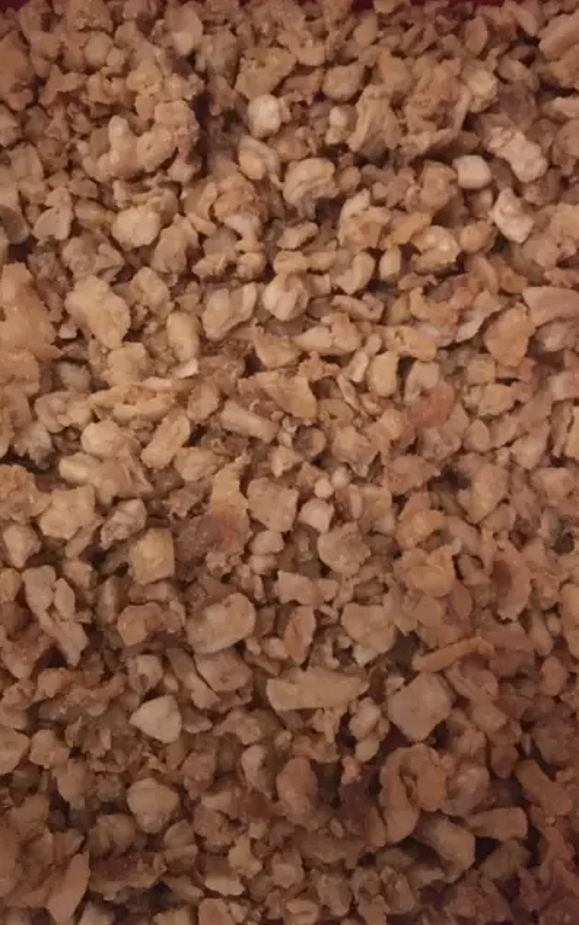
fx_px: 782
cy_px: 462
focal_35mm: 31
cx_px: 289
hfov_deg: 40.6
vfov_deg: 61.2
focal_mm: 4.15
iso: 1000
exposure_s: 1/17
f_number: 2.2
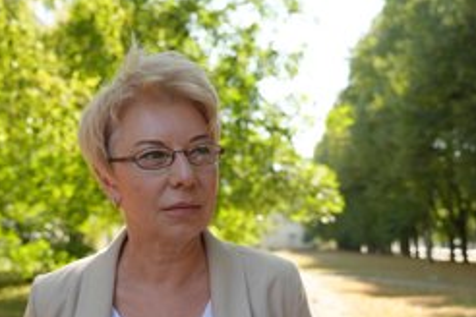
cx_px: 221
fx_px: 754
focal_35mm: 57
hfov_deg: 35.0
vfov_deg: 23.6
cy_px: 221
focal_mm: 35
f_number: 4
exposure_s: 1/160
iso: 250
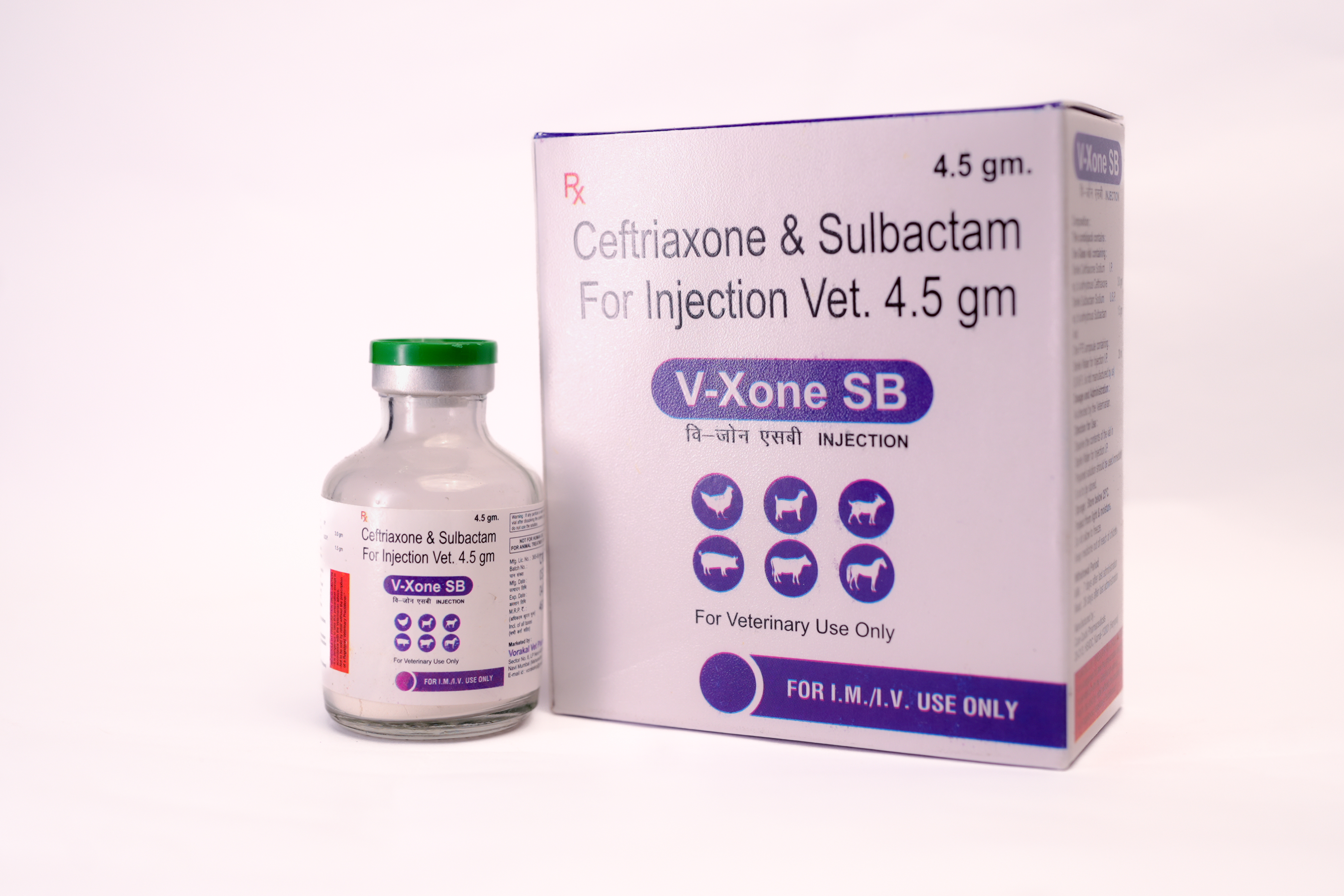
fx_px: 1307
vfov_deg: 37.9
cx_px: 672
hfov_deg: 54.4
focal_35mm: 35
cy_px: 448
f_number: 4
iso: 100
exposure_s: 1/125
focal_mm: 35
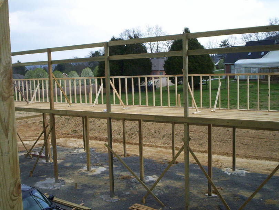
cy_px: 105
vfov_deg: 37.8
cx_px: 140
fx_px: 307
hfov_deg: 48.9
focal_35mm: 38
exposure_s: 1/162
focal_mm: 4.99
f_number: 4.5
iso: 100
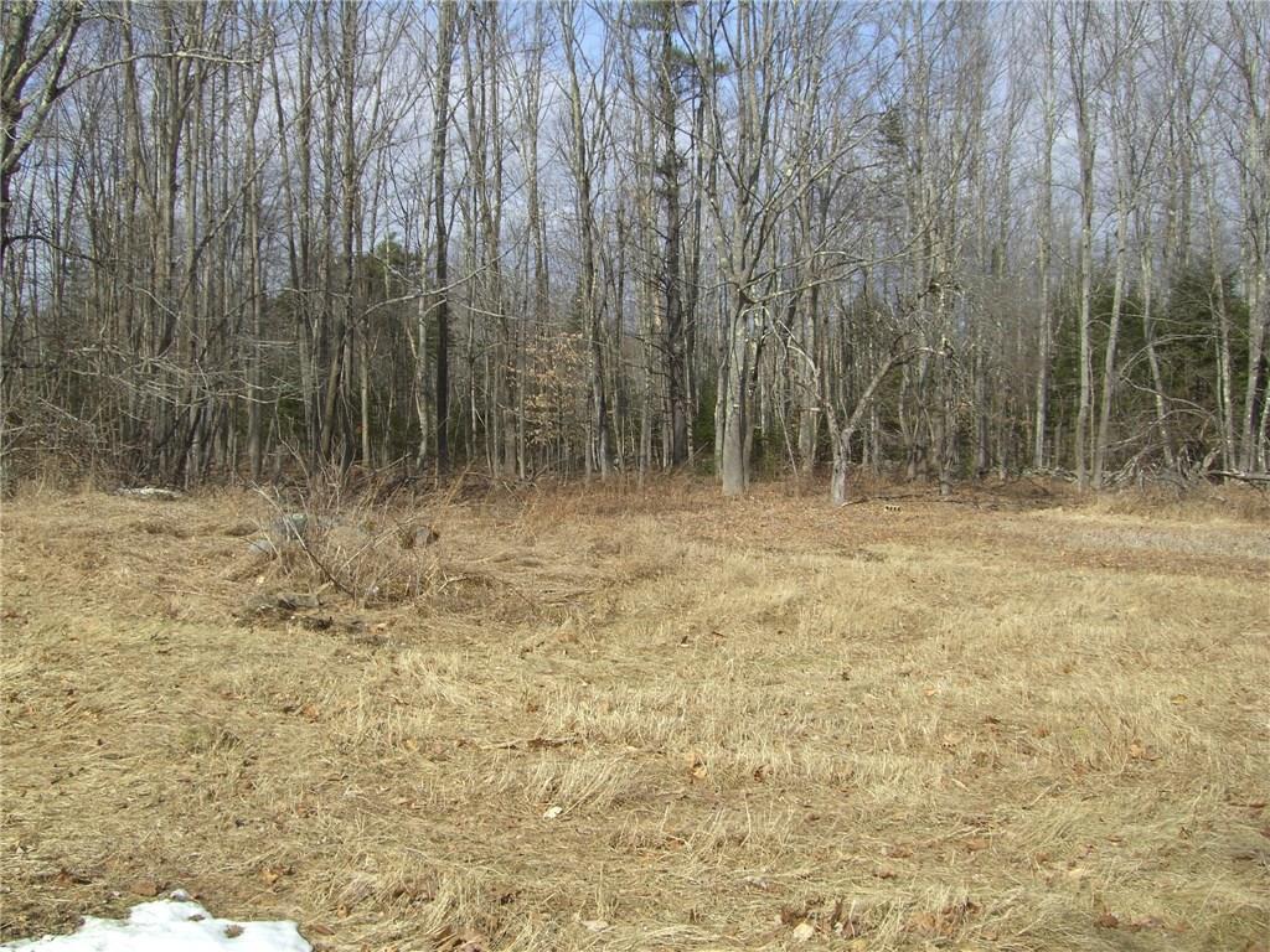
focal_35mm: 38
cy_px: 476
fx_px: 1394
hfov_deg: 49.0
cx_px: 635
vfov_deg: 37.7
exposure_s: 1/500
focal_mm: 6.2
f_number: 4.3
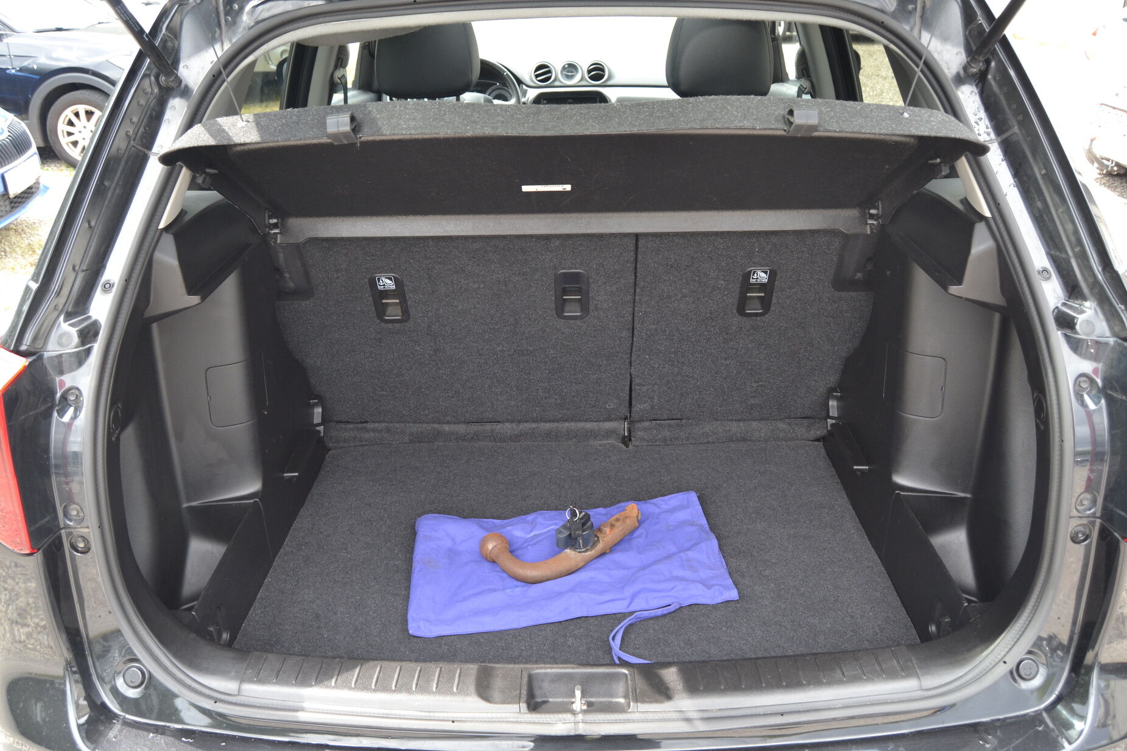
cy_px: 362
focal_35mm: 28
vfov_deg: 46.4
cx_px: 565
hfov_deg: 65.5
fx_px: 876
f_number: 5.6
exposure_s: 1/125
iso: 400
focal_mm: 18
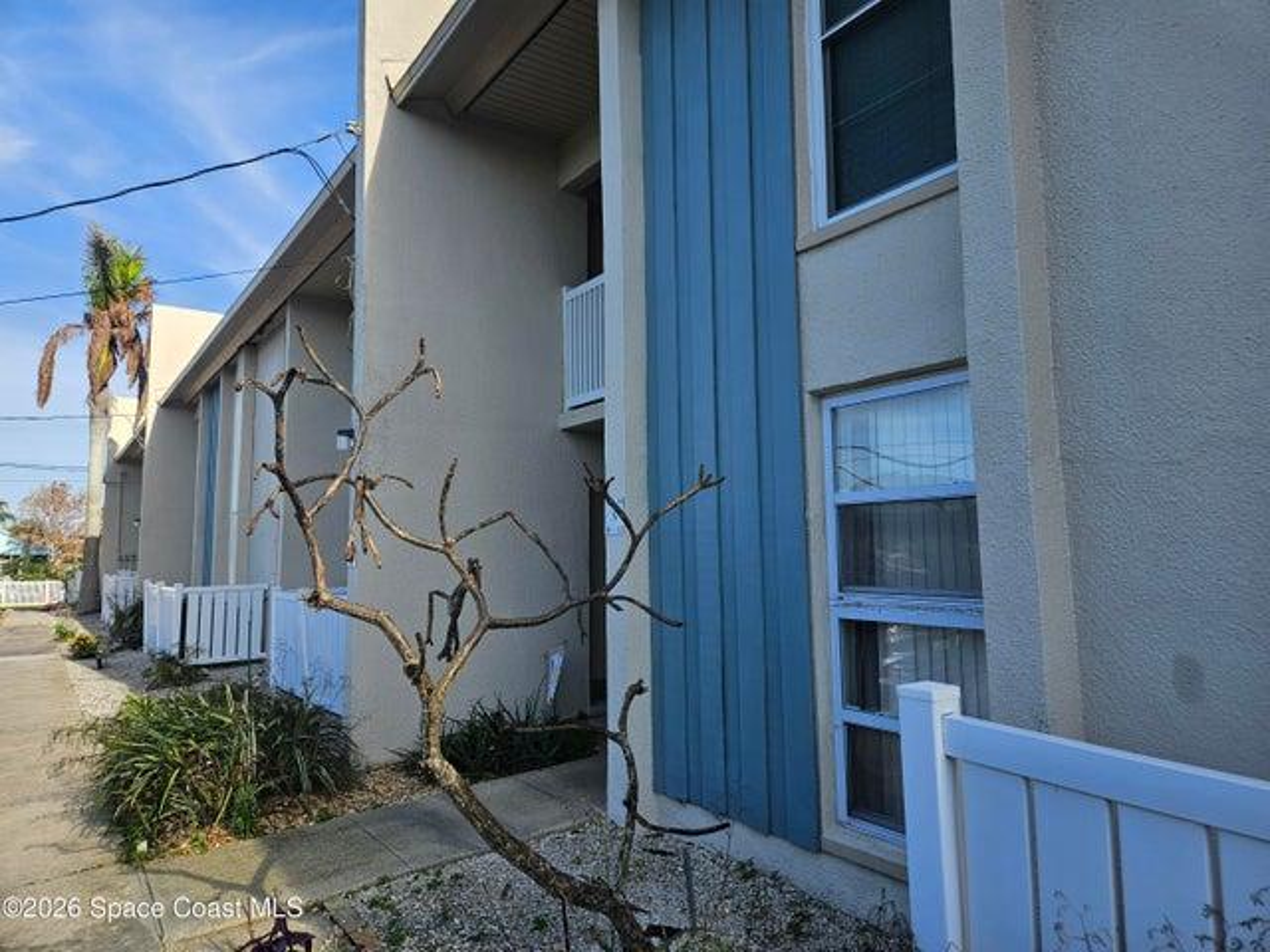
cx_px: 635
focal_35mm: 23
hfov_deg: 73.9
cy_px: 476
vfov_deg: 58.9
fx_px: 844
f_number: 1.8
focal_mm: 5.4
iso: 25
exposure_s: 1/934
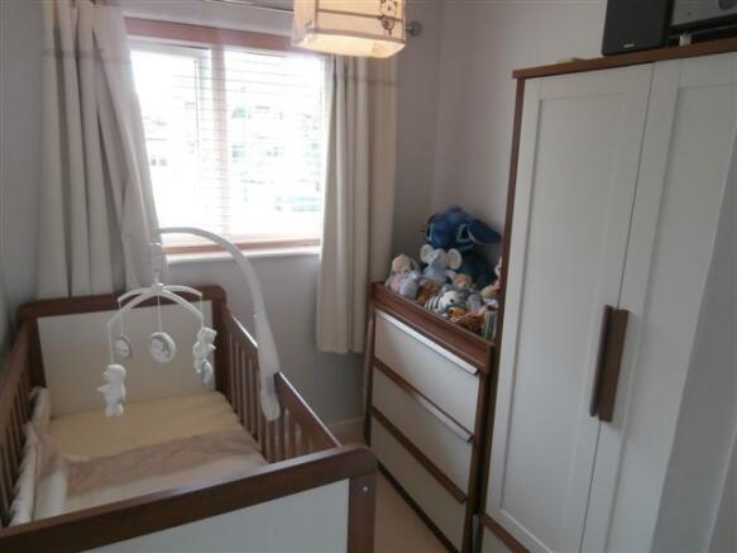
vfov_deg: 56.8
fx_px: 511
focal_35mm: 24
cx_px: 368
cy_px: 276
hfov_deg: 71.6
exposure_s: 1/30
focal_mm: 4.2
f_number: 3
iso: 160
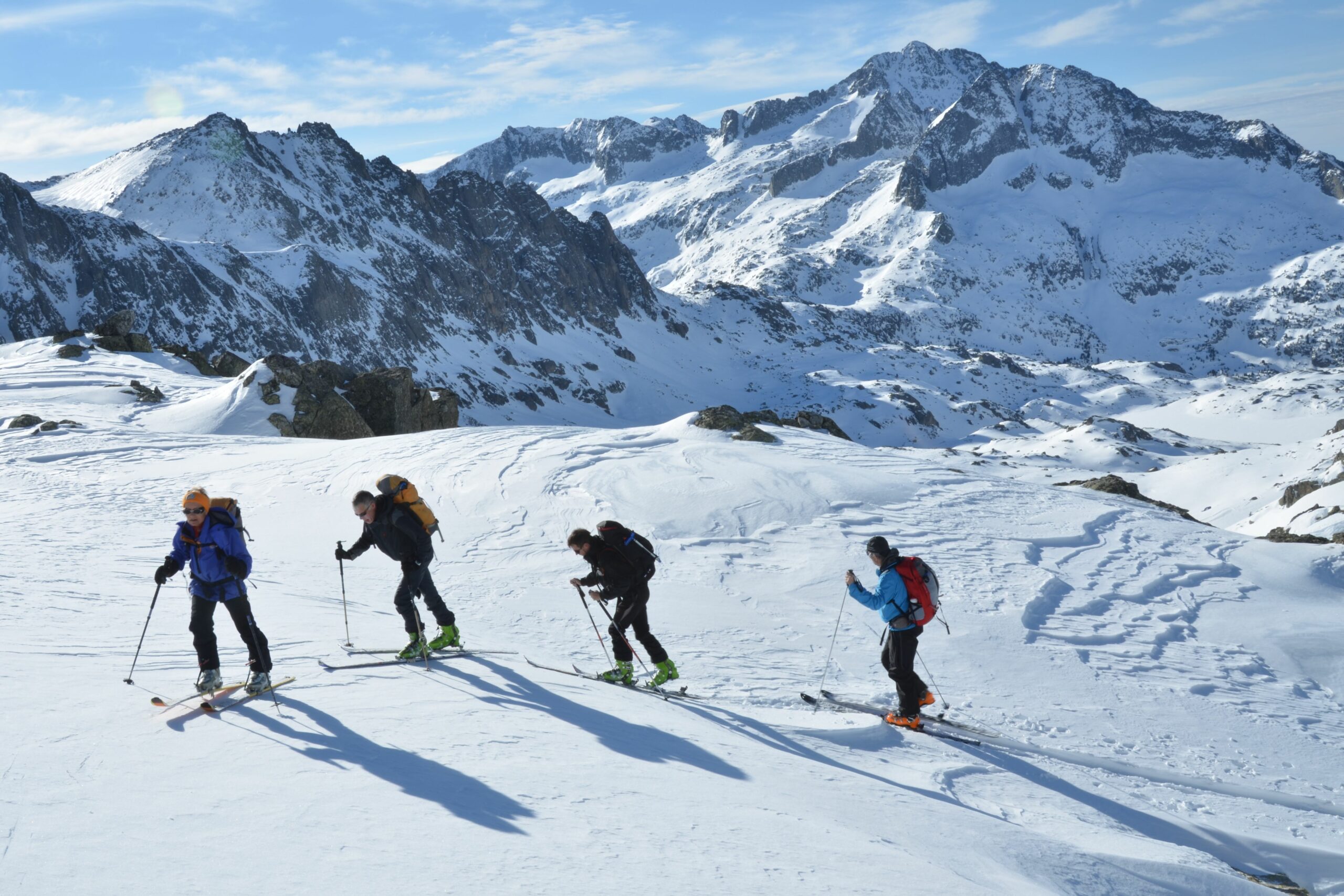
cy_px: 448
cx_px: 672
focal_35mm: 84
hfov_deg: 24.2
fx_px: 3136
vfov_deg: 16.3
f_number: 25
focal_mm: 56
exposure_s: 1/80
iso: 100
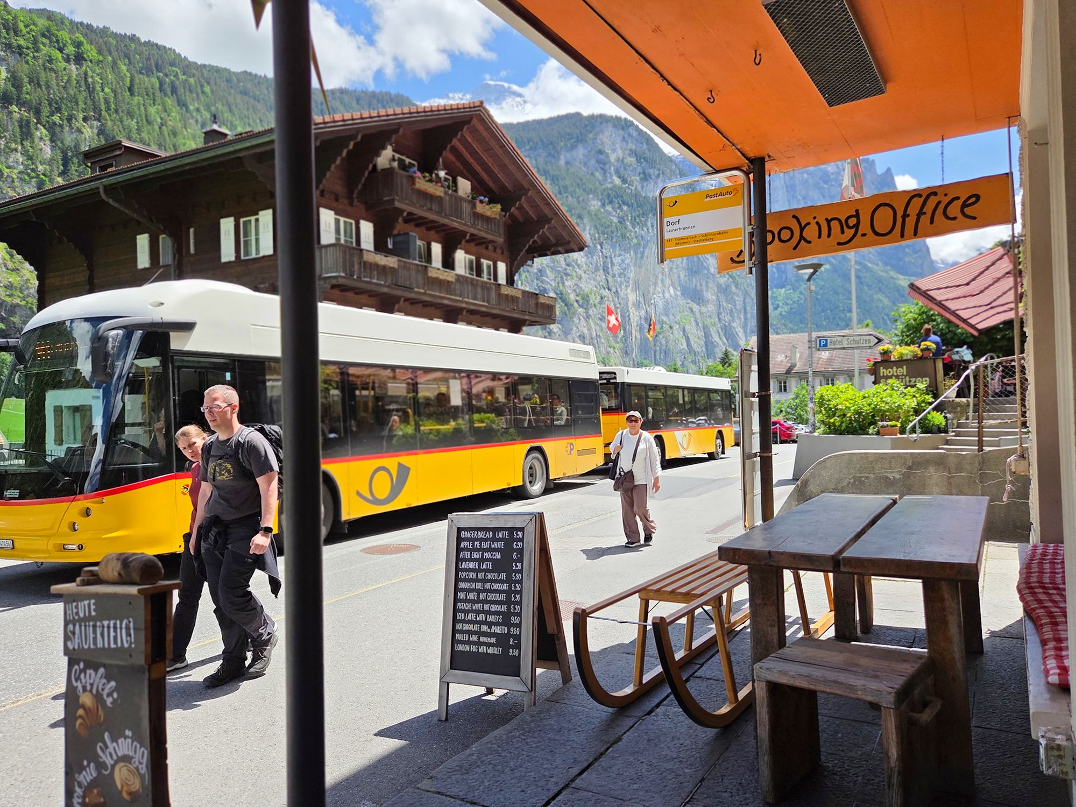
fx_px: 715
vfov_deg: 58.9
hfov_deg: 73.9
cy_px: 404
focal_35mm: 23
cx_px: 538
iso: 80
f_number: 1.8
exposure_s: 1/3999
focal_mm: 5.4
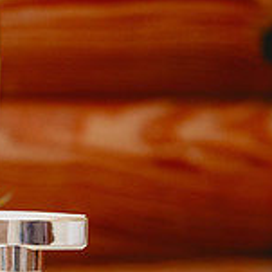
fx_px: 1885
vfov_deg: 8.3
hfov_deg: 8.1
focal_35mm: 212
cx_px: -122
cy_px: 173
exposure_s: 1/60
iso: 1250
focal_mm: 65
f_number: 3.5
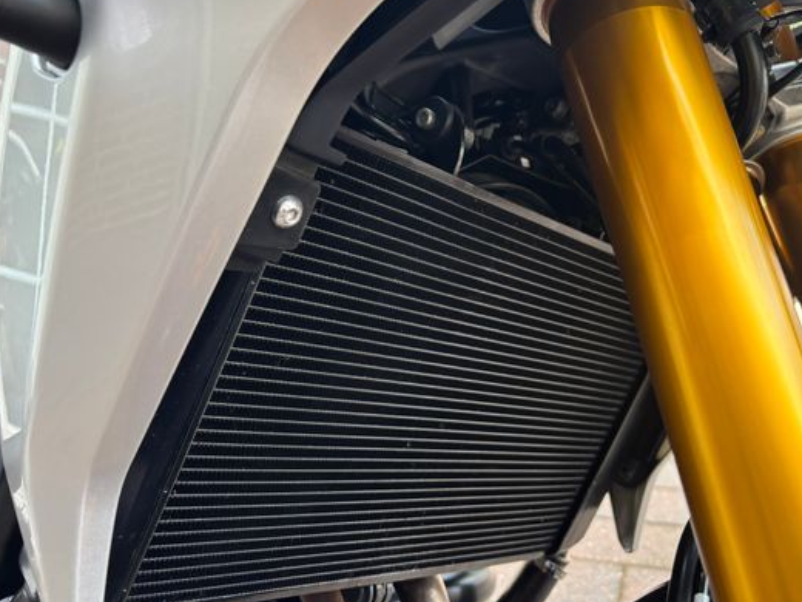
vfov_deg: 44.1
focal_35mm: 32
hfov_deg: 56.7
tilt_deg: -6.3
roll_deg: +1.4
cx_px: 450
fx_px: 741
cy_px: 278
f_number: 1.6
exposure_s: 1/121
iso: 125
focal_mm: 5.96
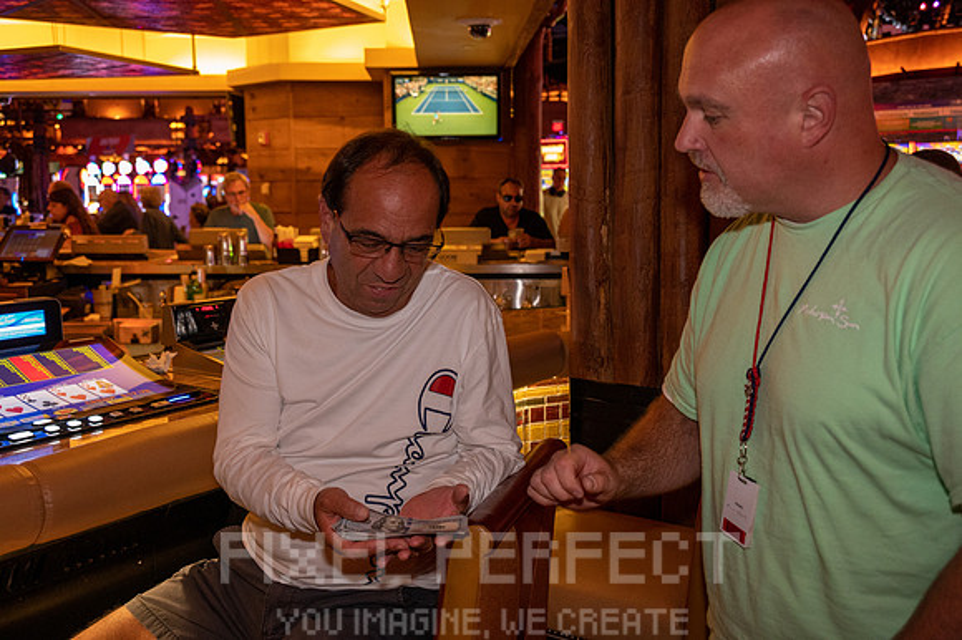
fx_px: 961
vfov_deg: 36.8
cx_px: 481
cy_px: 320
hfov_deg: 53.2
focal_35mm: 36
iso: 6400
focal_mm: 36
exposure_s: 1/60
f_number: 4.8
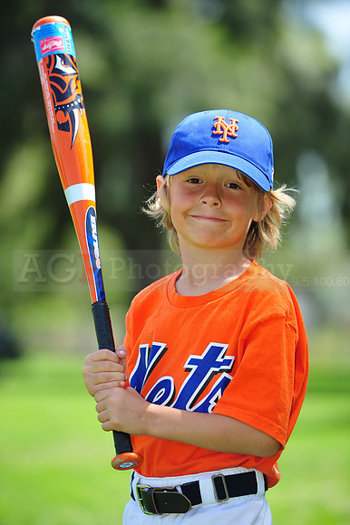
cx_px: 175
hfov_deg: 6.9
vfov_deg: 10.3
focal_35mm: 200
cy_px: 262
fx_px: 2920
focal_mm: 200
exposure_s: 1/400
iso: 200
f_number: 4.5
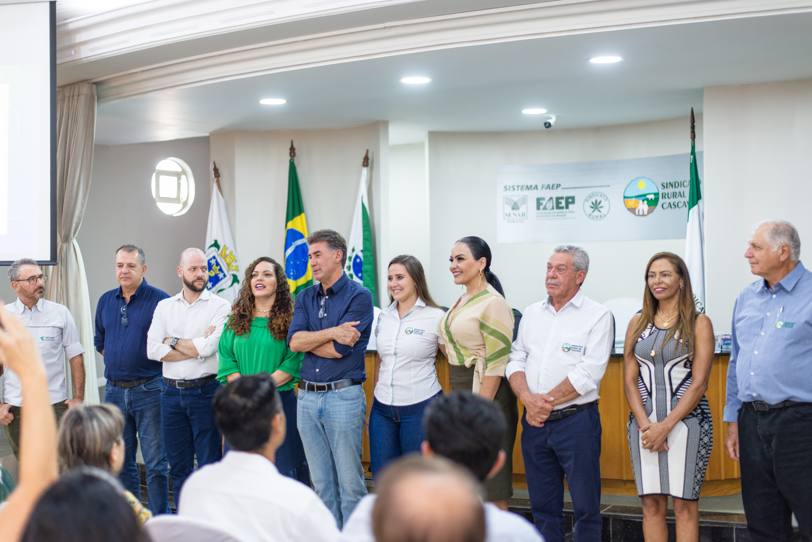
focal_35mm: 50
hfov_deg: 39.6
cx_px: 406
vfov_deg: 27.0
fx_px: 1128
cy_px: 271
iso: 640
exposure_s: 1/100
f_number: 1.8
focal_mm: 50
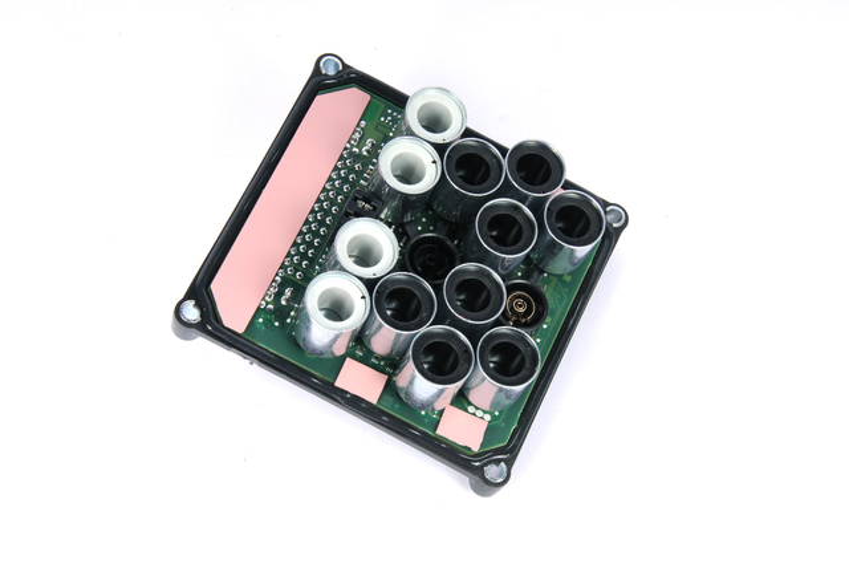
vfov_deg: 14.7
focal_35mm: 93
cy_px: 282
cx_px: 424
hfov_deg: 21.9
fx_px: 2190
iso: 320
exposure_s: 1/200
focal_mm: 62
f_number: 25
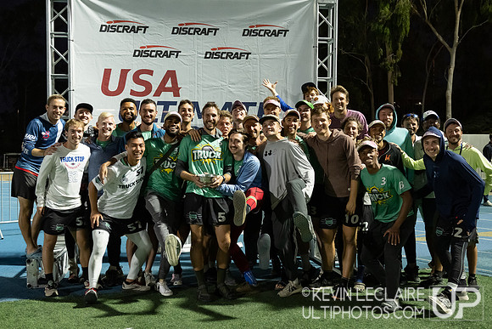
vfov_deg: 31.4
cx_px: 238
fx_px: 583
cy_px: 166
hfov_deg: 45.7
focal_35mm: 43
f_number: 4
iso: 6400
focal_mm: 40
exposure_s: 1/160
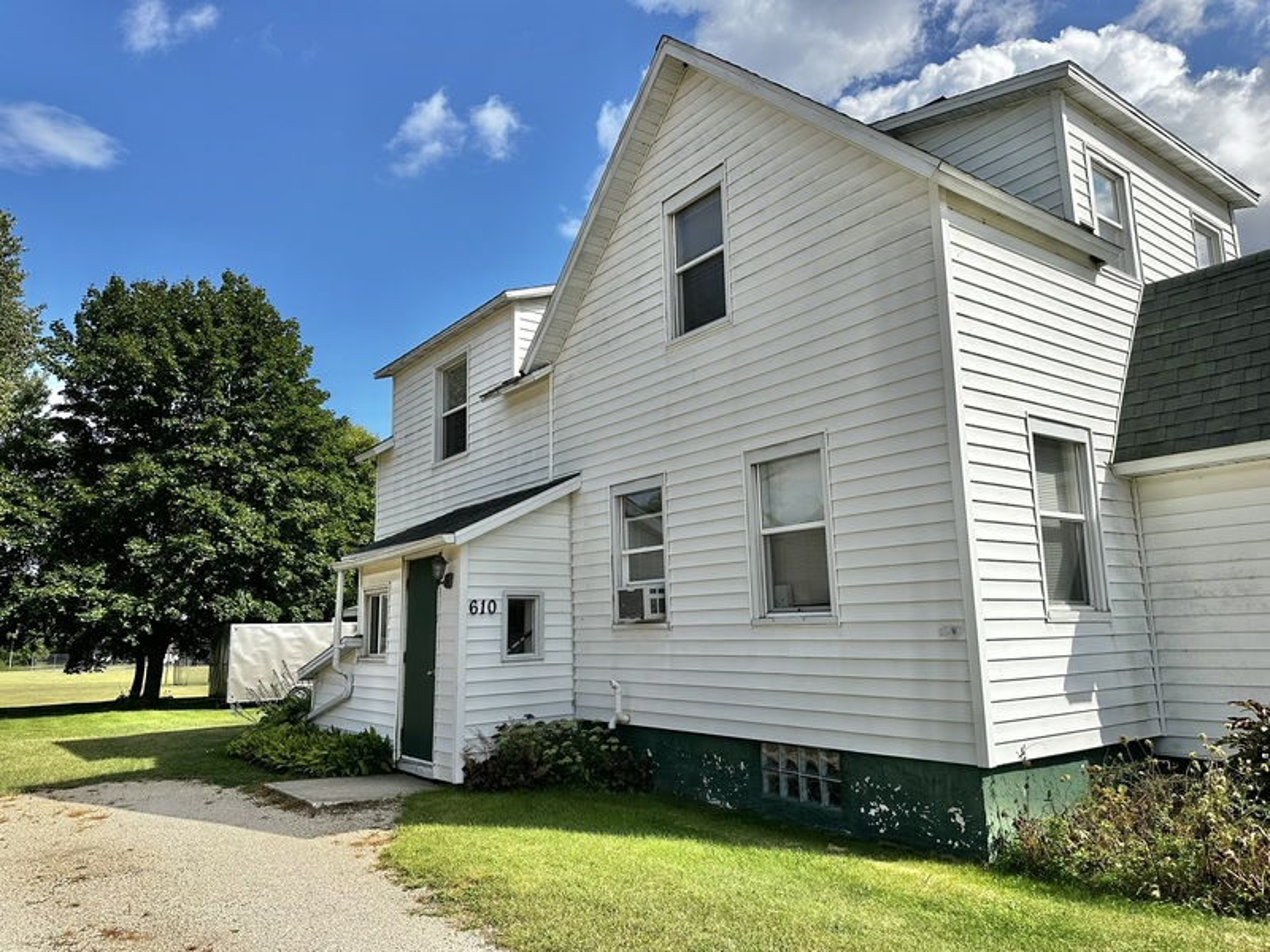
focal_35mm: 24
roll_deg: +1.3
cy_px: 476
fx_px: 881
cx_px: 635
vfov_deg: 56.8
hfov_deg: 71.6
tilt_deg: +10.7
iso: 80
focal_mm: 6.86
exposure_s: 1/4762
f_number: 1.78
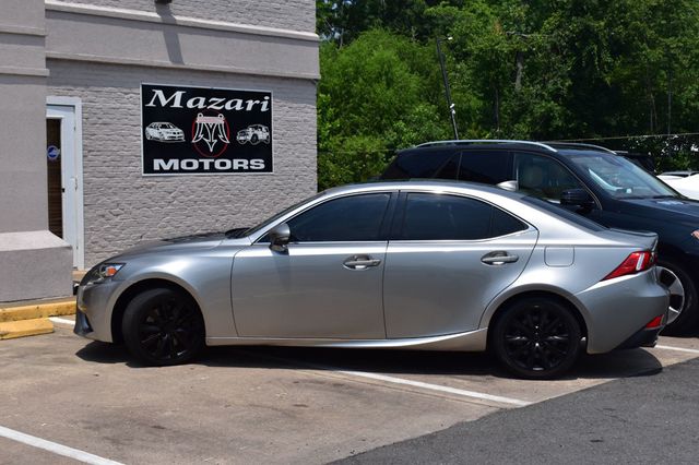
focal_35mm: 57
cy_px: 232
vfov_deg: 23.8
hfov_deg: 35.1
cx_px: 350
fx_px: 1106
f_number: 11
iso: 200
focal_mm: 38
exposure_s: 1/500
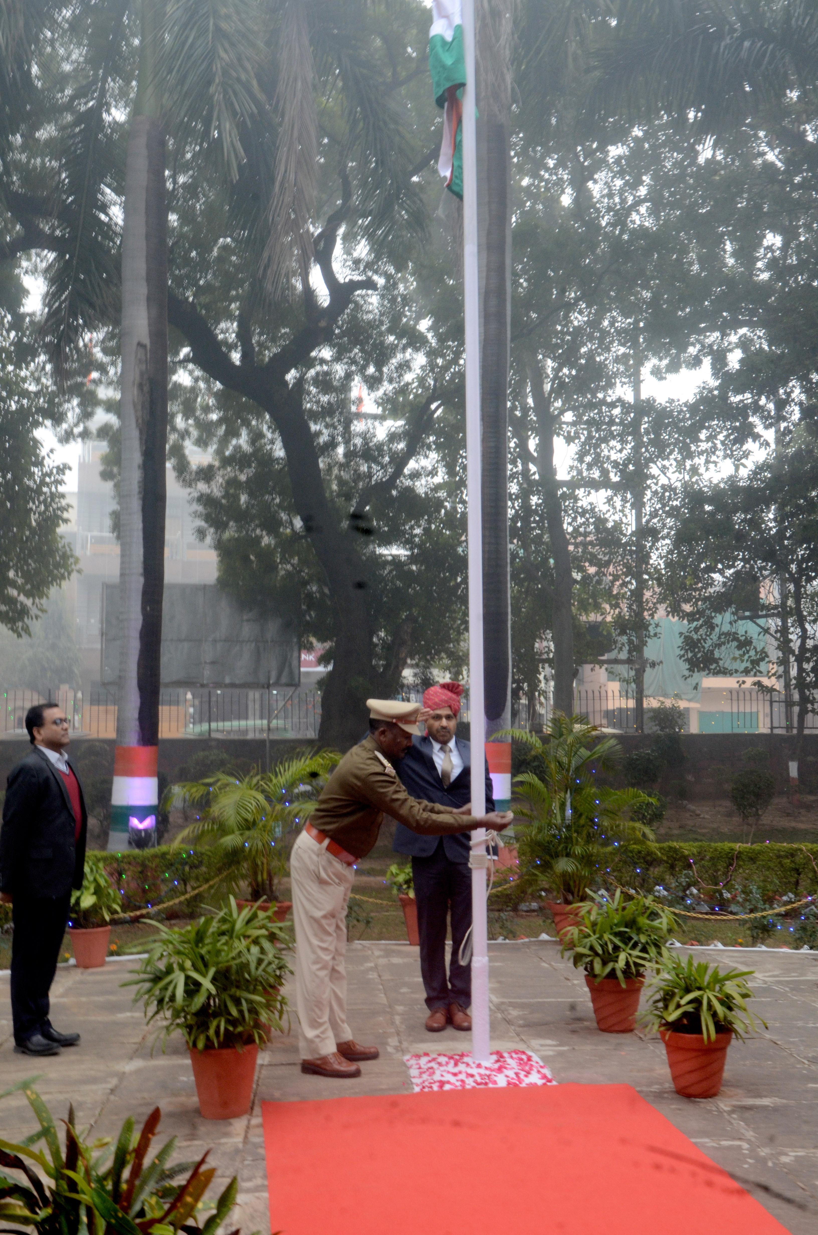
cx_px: 409
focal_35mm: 38
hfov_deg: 35.3
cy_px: 618
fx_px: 1284
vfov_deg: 51.4
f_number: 14
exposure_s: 1/20
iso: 500
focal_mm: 25
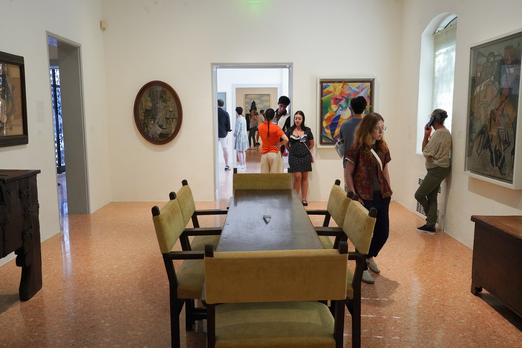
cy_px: 174
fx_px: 479
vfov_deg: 40.0
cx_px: 261
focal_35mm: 33
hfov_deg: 57.2
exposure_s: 1/80
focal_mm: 33
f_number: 11
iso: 6400
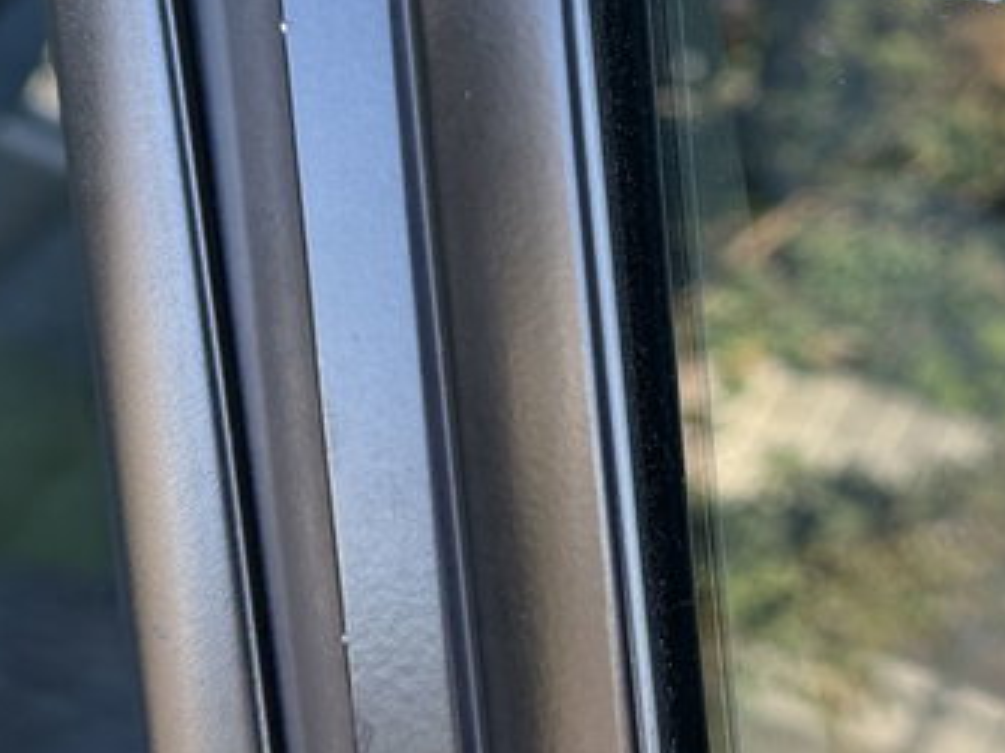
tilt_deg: -35.8
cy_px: -33
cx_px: 753
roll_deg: -1.4
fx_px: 3192
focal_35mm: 110
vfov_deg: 13.2
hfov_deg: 17.8
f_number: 1.78
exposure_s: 1/203
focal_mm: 6.76
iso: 80
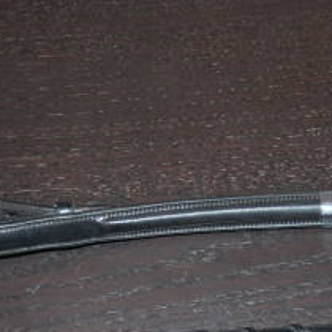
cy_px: 270
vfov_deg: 17.1
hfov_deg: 17.1
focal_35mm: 101
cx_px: 255
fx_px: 1096
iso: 400
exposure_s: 1/60
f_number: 4
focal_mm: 26
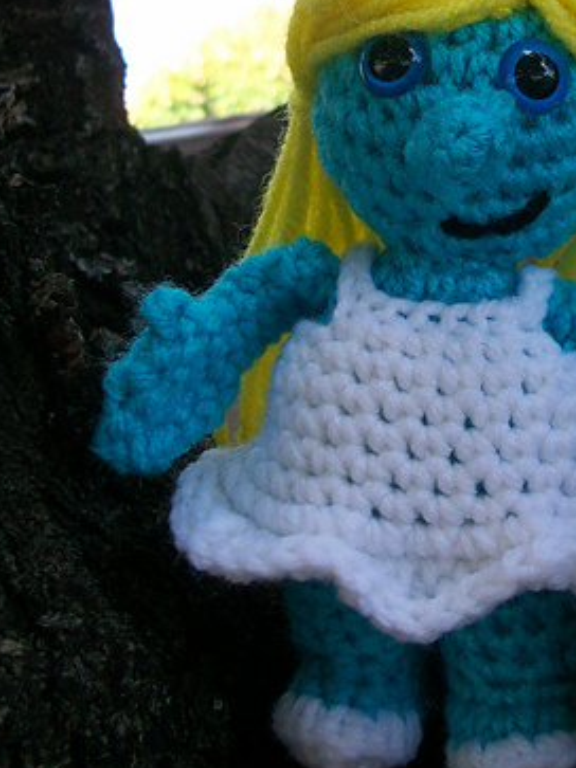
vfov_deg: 31.9
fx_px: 1332
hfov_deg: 24.0
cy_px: 256
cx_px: 474
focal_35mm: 60
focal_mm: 5.7
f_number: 2.8
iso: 80
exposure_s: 1/186
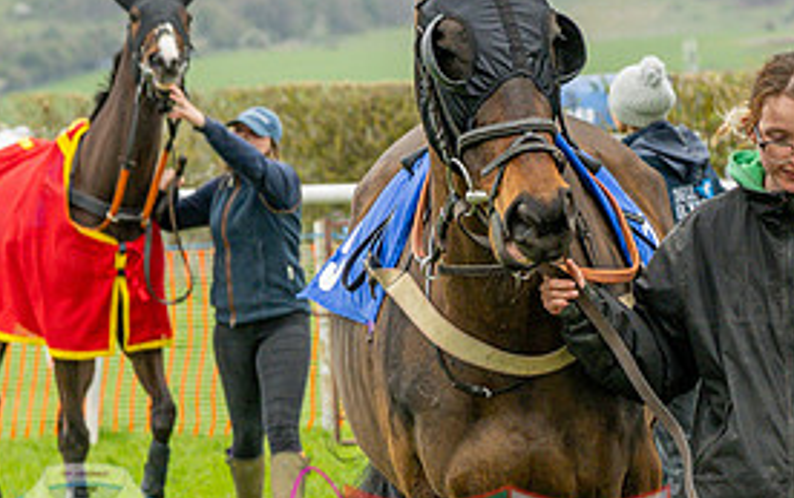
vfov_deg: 3.3
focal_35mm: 396
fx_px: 8576
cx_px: 528
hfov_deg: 5.3
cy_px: 360
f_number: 5
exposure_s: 1/320
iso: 400
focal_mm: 91
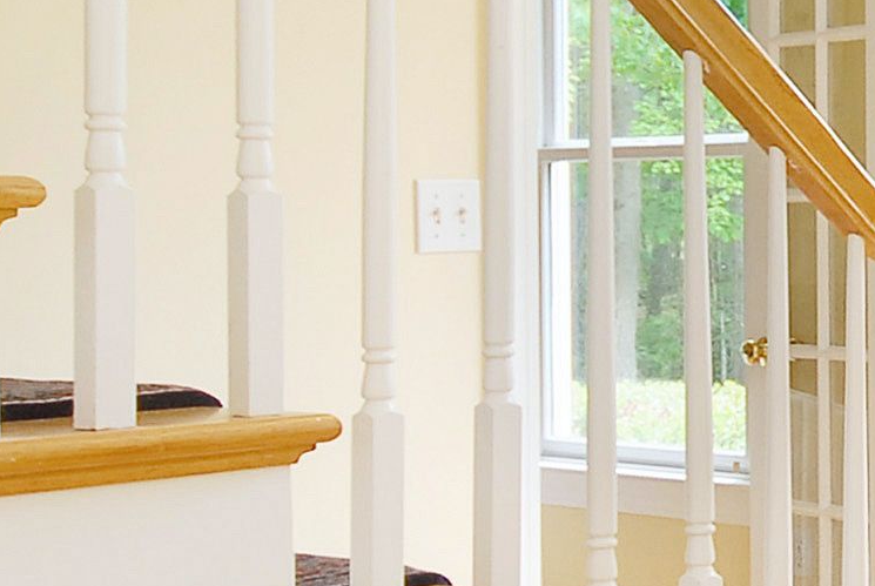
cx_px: 1256
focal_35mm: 78
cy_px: 258
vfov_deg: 17.5
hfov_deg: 22.1
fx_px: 1898
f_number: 5
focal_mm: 10
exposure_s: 1/40
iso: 400
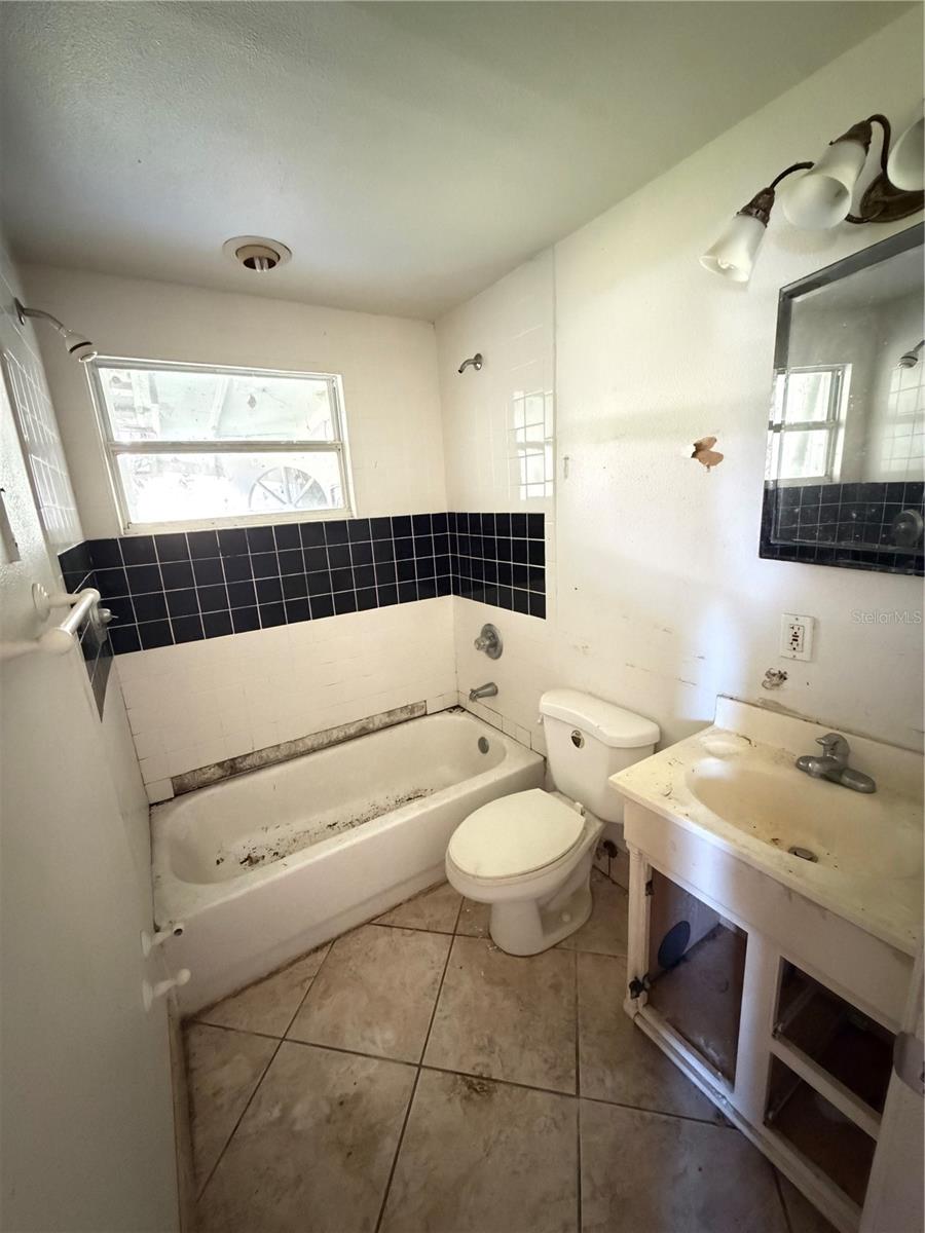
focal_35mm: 14
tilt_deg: -13.0
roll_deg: +4.1
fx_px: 499
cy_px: 616
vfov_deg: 102.1
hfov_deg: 85.7
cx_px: 462
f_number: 2.2
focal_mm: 2.22
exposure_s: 1/29
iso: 3200
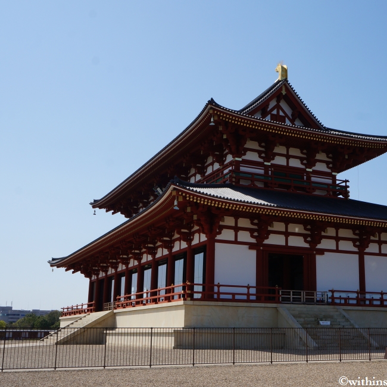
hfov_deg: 35.7
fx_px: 594
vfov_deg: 36.1
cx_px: 255
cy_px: 191
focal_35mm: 47
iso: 200
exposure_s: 1/400
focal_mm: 24
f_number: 13
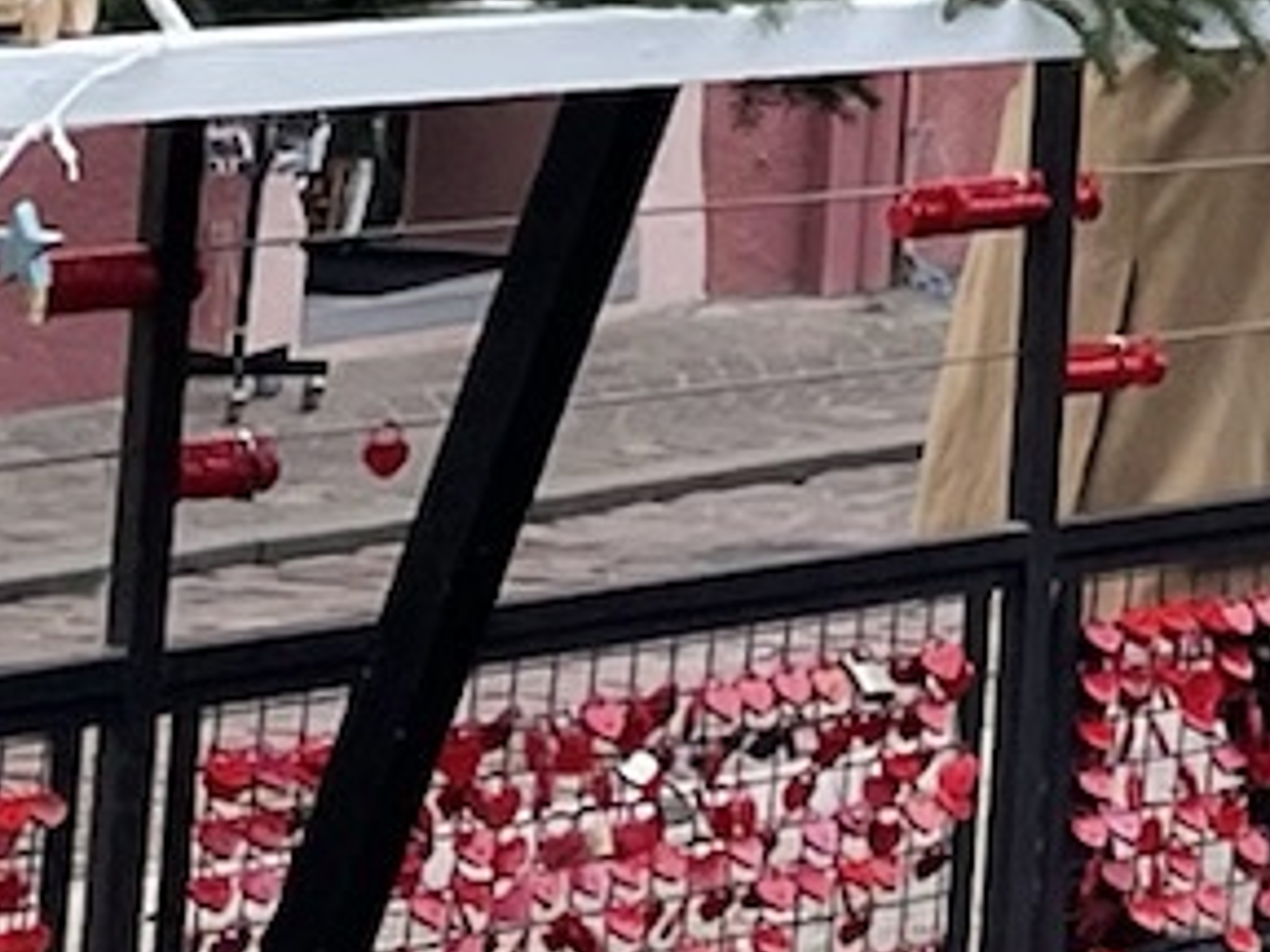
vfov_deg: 7.3
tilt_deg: +9.2
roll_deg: -0.6
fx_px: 6787
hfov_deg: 9.6
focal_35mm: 185
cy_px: -1613
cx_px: 2888
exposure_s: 1/1490
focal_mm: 4.2
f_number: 1.6
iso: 32
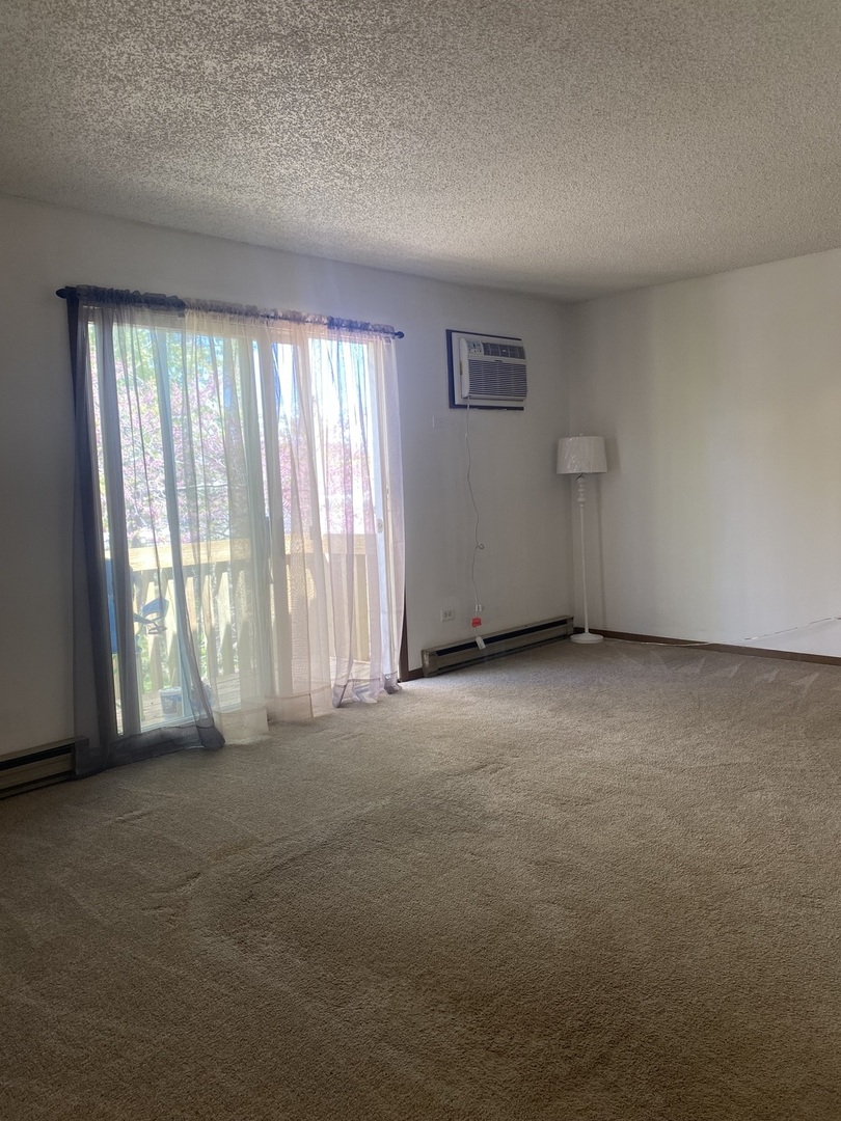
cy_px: 560
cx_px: 420
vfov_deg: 67.3
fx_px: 842
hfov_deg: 53.1
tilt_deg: -3.1
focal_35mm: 26
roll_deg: +2.6
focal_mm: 4.25
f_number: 1.8
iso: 64
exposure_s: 1/60
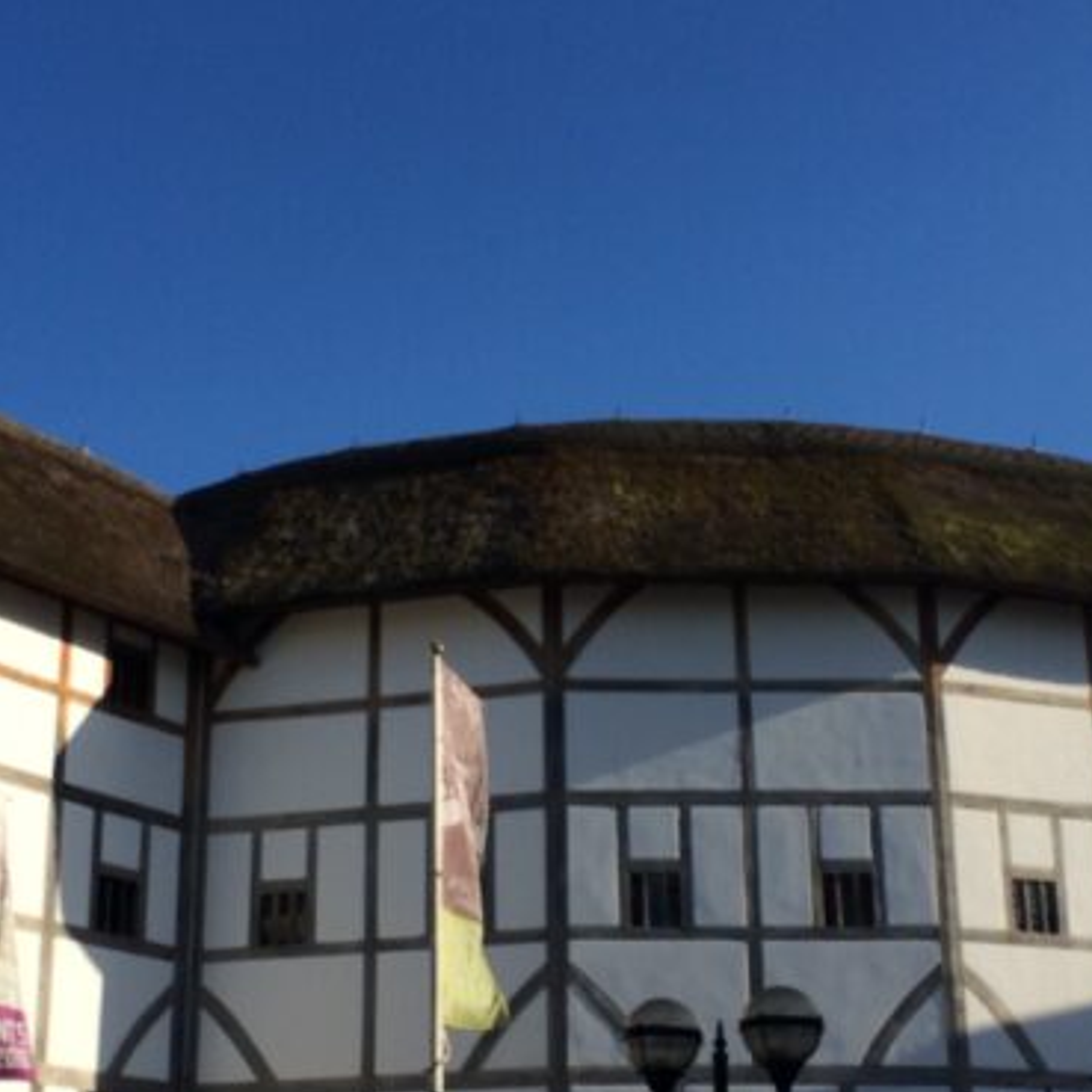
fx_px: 2106
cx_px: 542
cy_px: 704
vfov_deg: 28.9
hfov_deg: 29.1
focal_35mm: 59
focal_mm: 4.15
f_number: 2.2
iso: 32
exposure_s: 1/2283
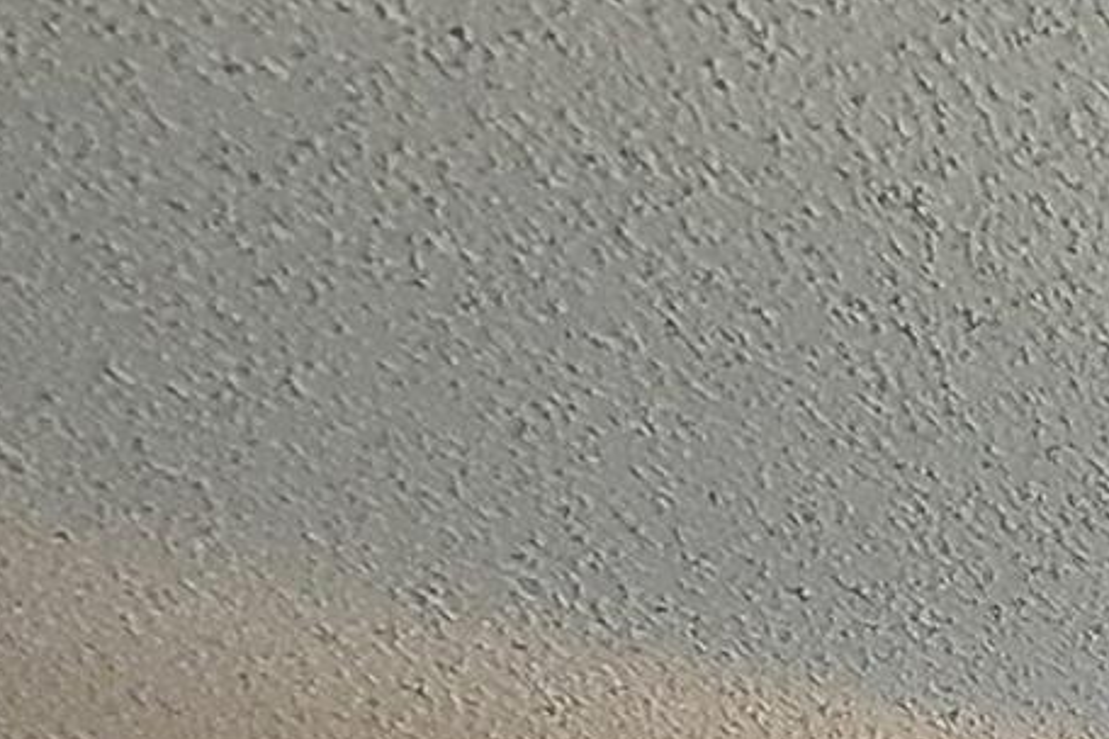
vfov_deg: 10.2
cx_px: 2746
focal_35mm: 91
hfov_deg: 14.1
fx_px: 2803
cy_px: 2329
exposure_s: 1/60
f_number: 2.2
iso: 125
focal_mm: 2.2
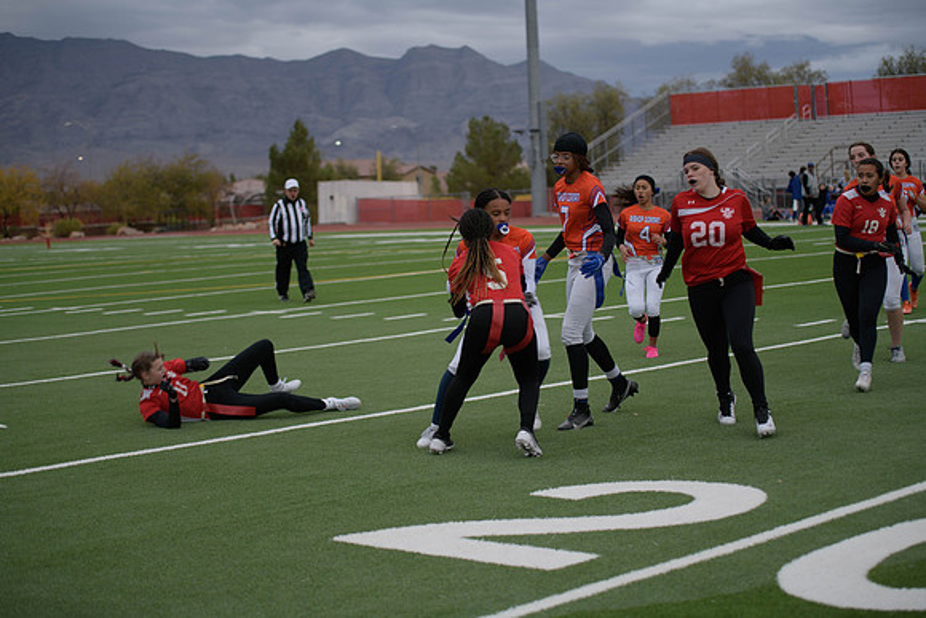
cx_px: 463
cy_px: 309
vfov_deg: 19.5
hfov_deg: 28.8
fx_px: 1801
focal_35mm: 70
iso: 160
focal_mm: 70
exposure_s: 1/200
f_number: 2.8
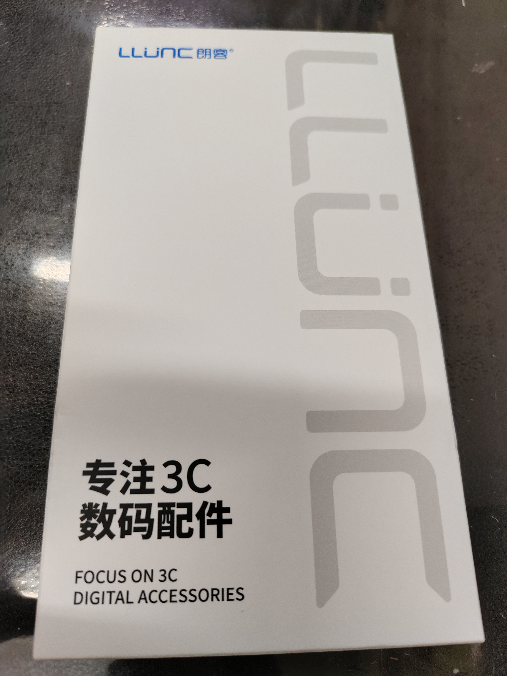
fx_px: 527
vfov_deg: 65.3
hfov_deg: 51.4
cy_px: 338
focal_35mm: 27
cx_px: 254
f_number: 1.8
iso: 1250
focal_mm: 6.14
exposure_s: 1/100
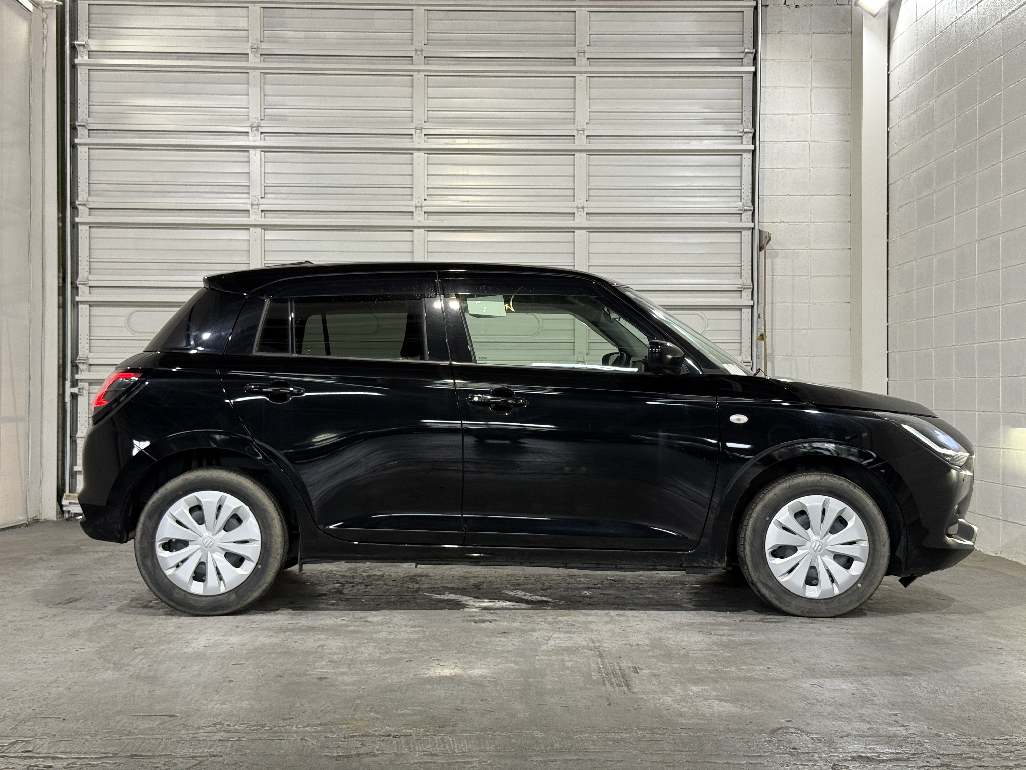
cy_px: 385
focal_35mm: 48
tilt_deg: +1.5
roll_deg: -0.2
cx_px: 513
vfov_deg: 30.3
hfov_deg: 39.7
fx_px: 1423
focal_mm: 6.76
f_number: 1.78
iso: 80
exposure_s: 1/60
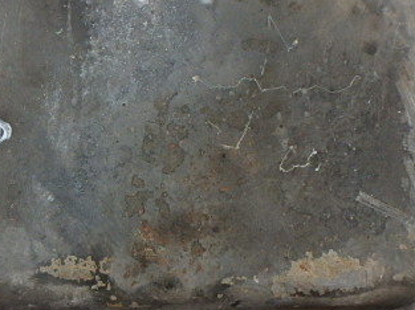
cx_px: 110
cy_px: 200
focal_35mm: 43
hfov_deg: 42.7
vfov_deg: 33.3
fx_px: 515
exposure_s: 1/30
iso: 250
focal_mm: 3.7
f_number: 3.5
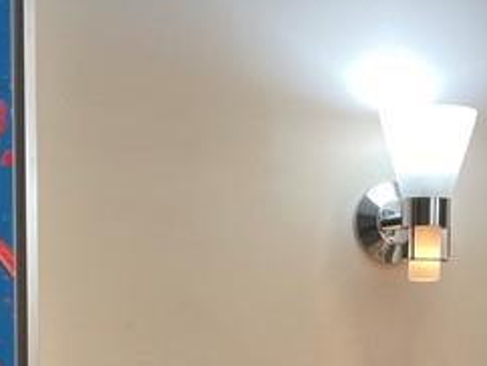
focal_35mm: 110
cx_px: 314
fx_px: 1549
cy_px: 495
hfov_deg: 17.8
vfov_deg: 13.0
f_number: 1.6
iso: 64
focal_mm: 4.2
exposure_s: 1/120
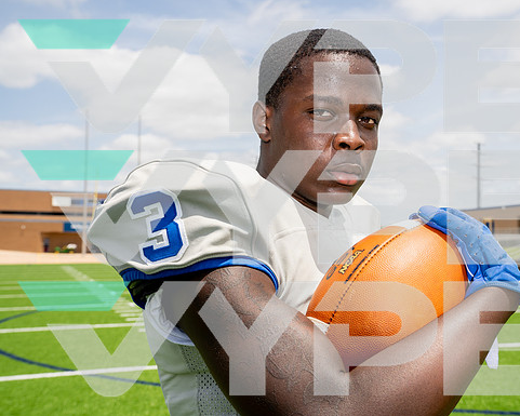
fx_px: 662
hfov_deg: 42.8
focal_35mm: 43
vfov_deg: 34.9
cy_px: 208
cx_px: 296
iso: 100
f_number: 8
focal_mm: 38
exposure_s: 1/250
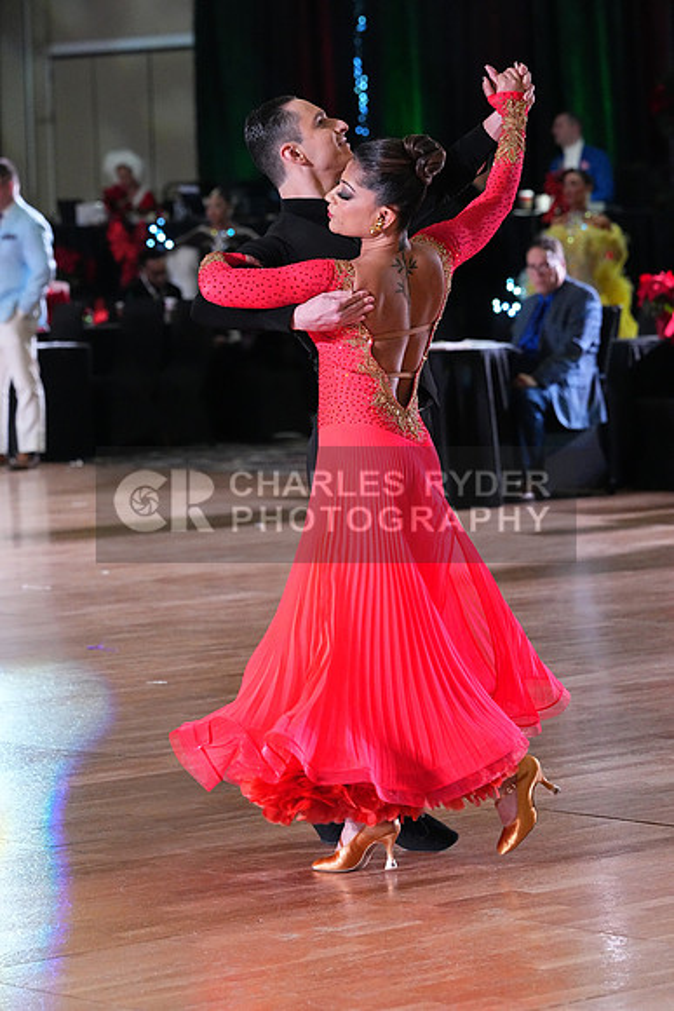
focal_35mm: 145
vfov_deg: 14.2
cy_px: 506
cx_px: 337
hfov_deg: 9.5
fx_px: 4069
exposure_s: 1/400
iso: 10000
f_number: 5.6
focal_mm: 145
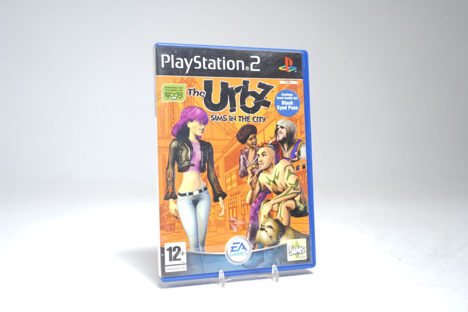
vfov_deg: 36.9
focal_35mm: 36
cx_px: 234
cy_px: 156
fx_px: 468
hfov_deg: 53.1
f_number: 5
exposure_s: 1/2
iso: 64
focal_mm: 36
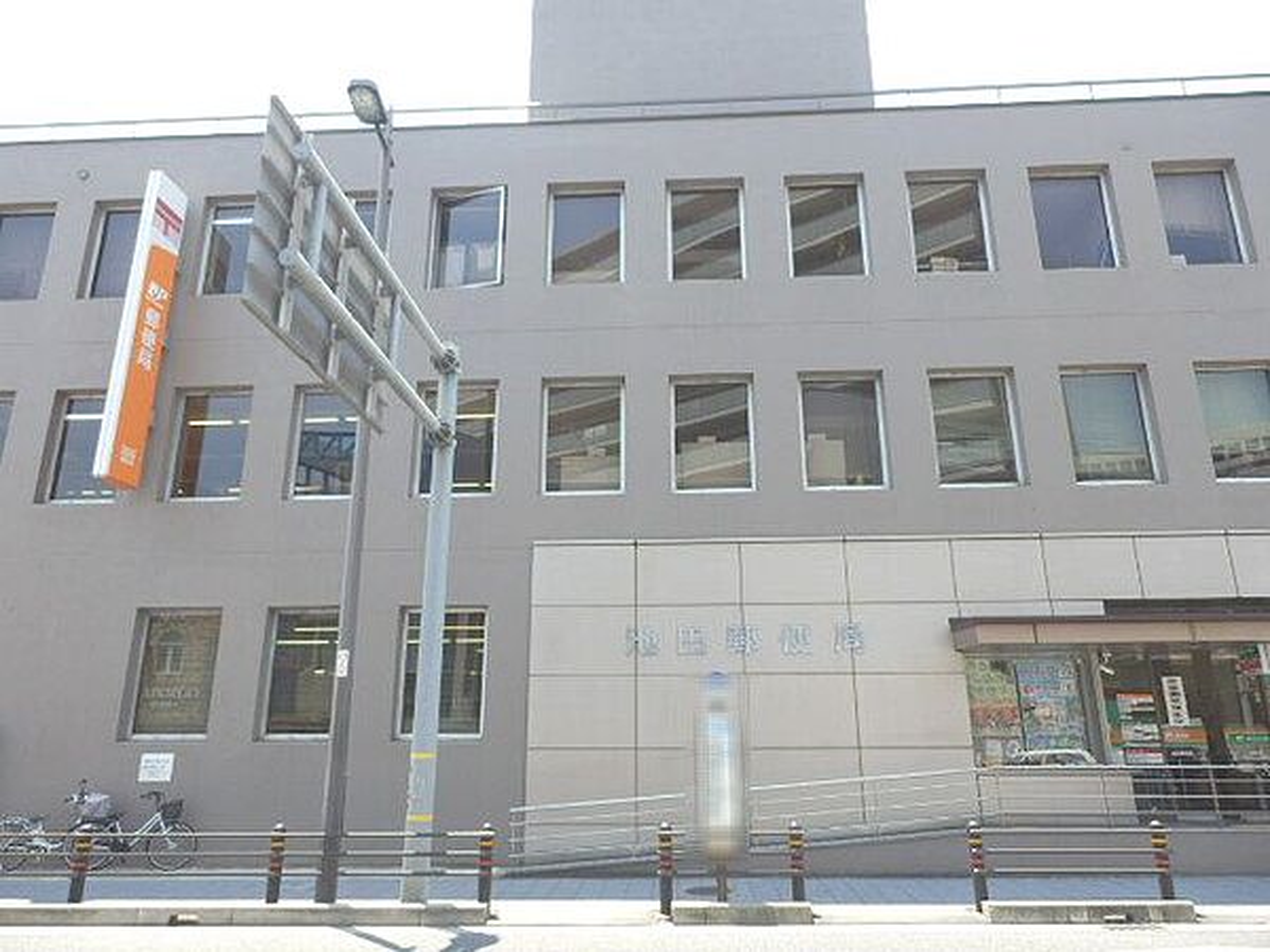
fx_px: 881
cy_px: 476
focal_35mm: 24
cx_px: 635
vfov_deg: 56.8
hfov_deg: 71.6
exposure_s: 1/250
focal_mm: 4.2
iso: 80
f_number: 3
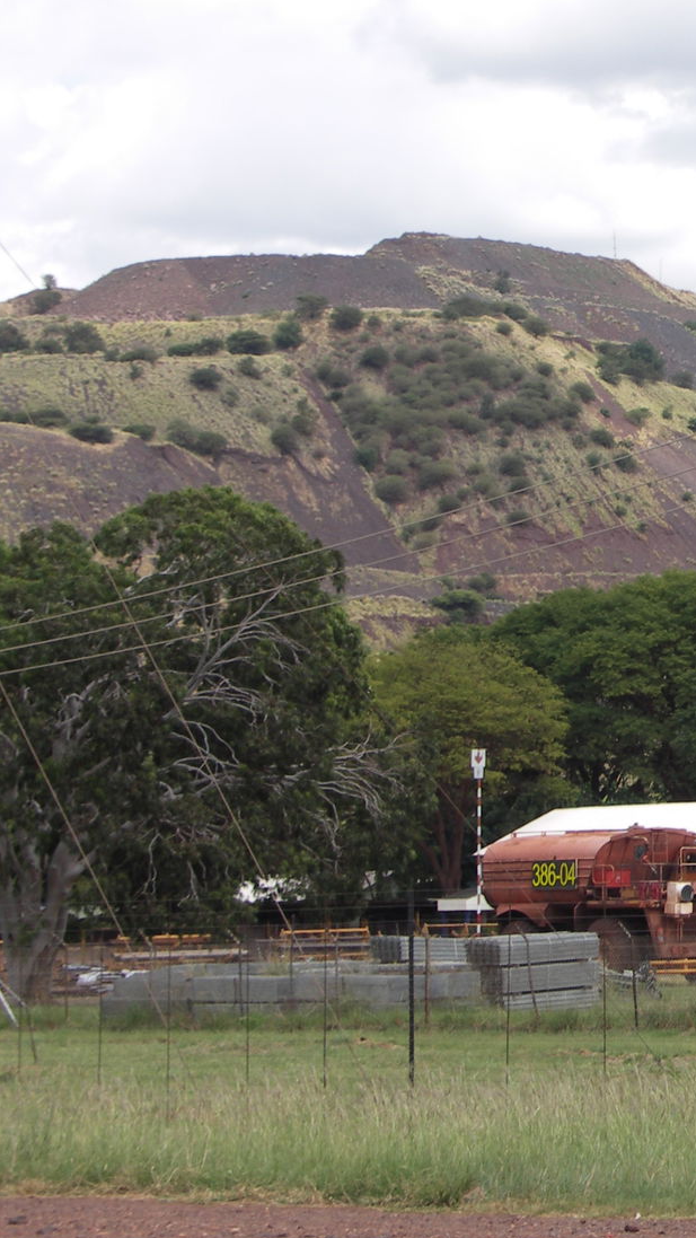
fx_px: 4003
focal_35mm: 122
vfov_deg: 17.6
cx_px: 1082
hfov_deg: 9.6
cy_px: 557
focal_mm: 16.7
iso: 50
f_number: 4.5
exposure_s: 1/250
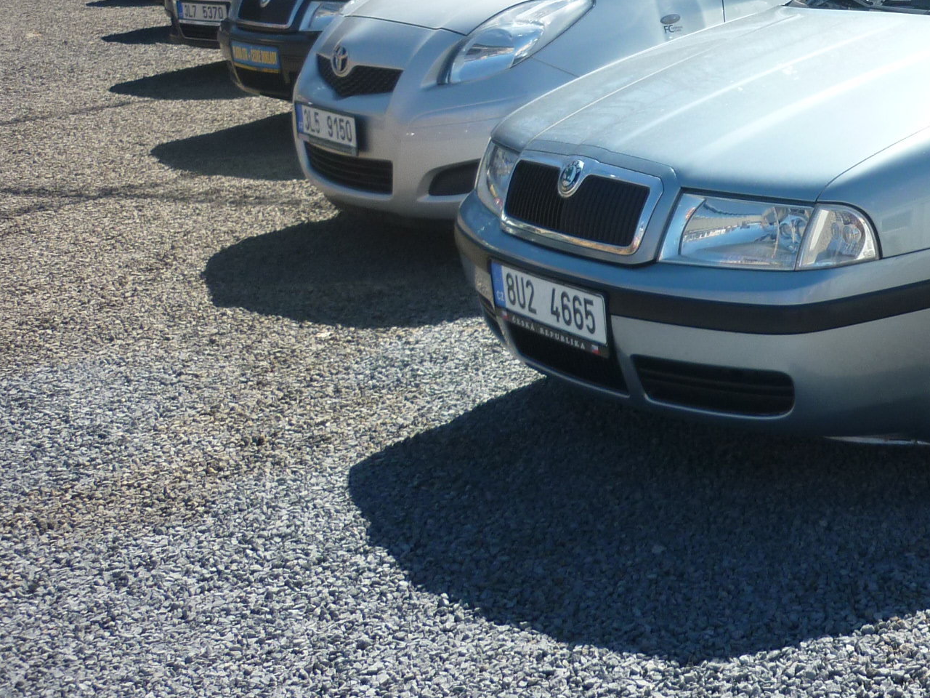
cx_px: 894
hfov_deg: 27.9
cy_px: 28
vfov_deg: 21.6
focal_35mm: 66
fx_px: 1773
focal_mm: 5.5
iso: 80
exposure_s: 1/800
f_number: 2.8
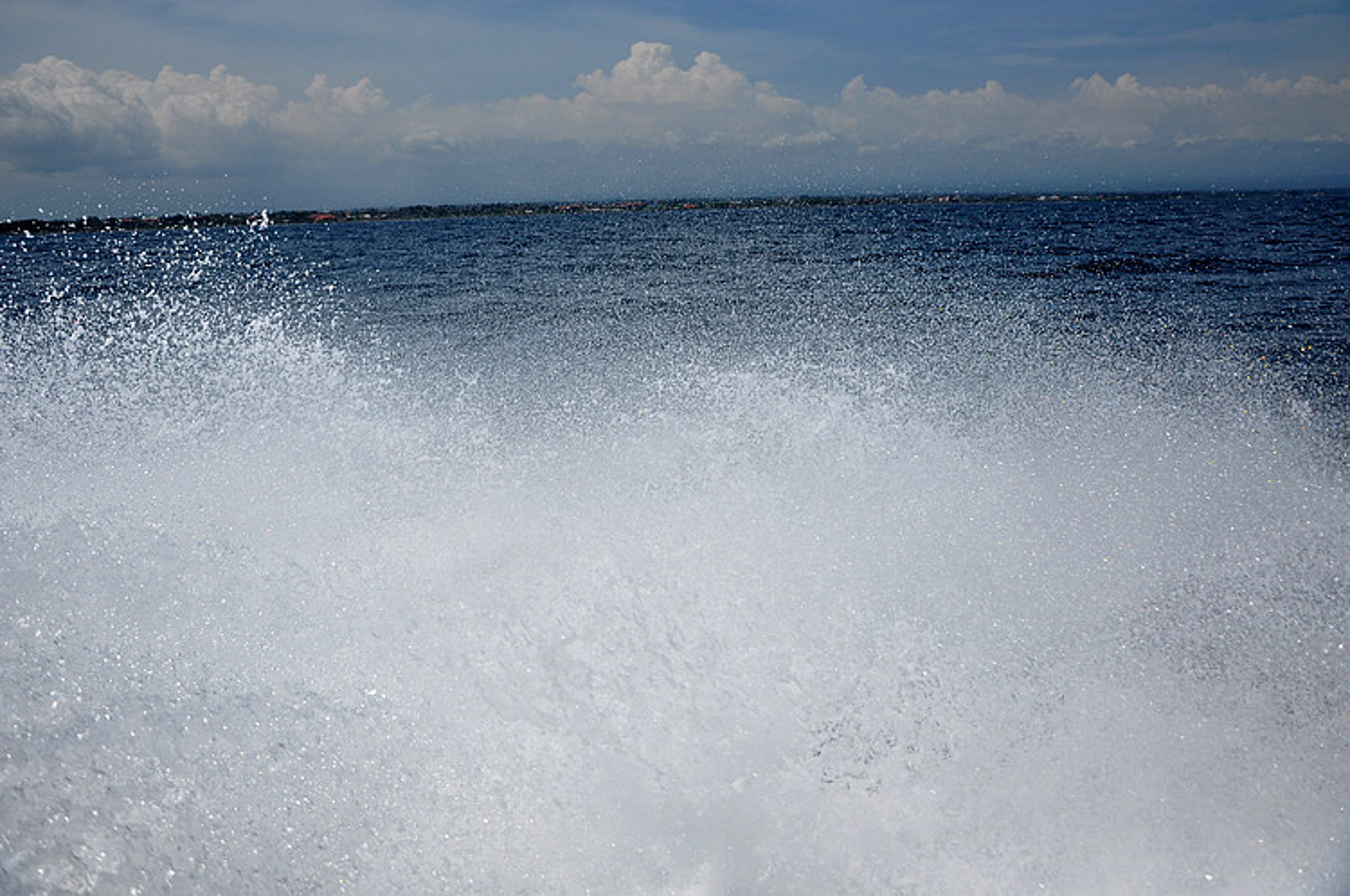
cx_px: 675
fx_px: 1180
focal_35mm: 32
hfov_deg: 59.6
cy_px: 448
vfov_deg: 41.6
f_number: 5
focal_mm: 21
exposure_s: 1/4000
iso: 200
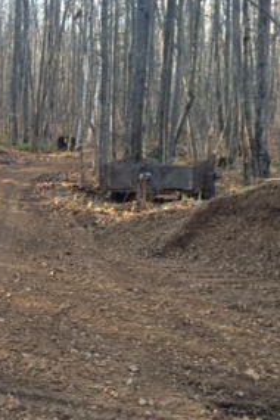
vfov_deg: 28.8
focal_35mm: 70
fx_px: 817
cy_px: 256
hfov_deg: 18.3
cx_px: -71
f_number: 2.2
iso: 50
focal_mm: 4.12
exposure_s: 1/60
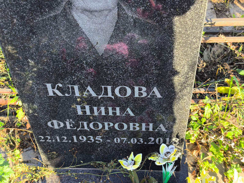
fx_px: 353
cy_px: 92
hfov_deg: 38.2
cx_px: 122
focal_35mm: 50
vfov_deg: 29.1
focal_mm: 4.71
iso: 50
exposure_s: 1/200
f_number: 1.7
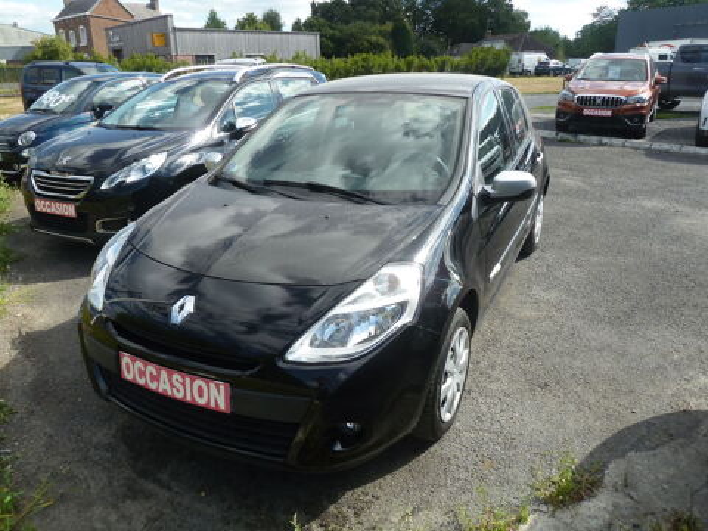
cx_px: 354
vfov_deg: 54.9
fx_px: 511
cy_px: 266
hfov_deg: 69.4
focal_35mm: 25
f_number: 4
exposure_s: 1/320
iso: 80
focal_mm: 4.1
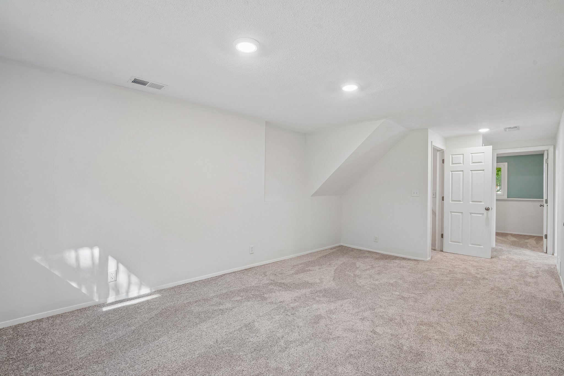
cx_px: 282
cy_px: 188
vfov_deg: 73.7
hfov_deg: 96.7
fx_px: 251
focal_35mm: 16
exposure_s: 1/10
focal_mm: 16
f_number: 8
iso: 400
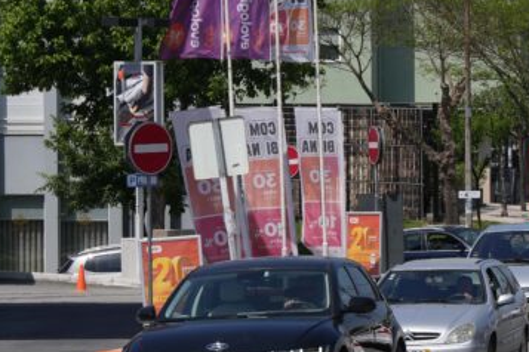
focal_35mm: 229
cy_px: 223
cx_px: 613
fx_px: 3365
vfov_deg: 6.0
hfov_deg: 8.9
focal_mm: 95
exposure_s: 1/800
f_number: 11
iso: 320
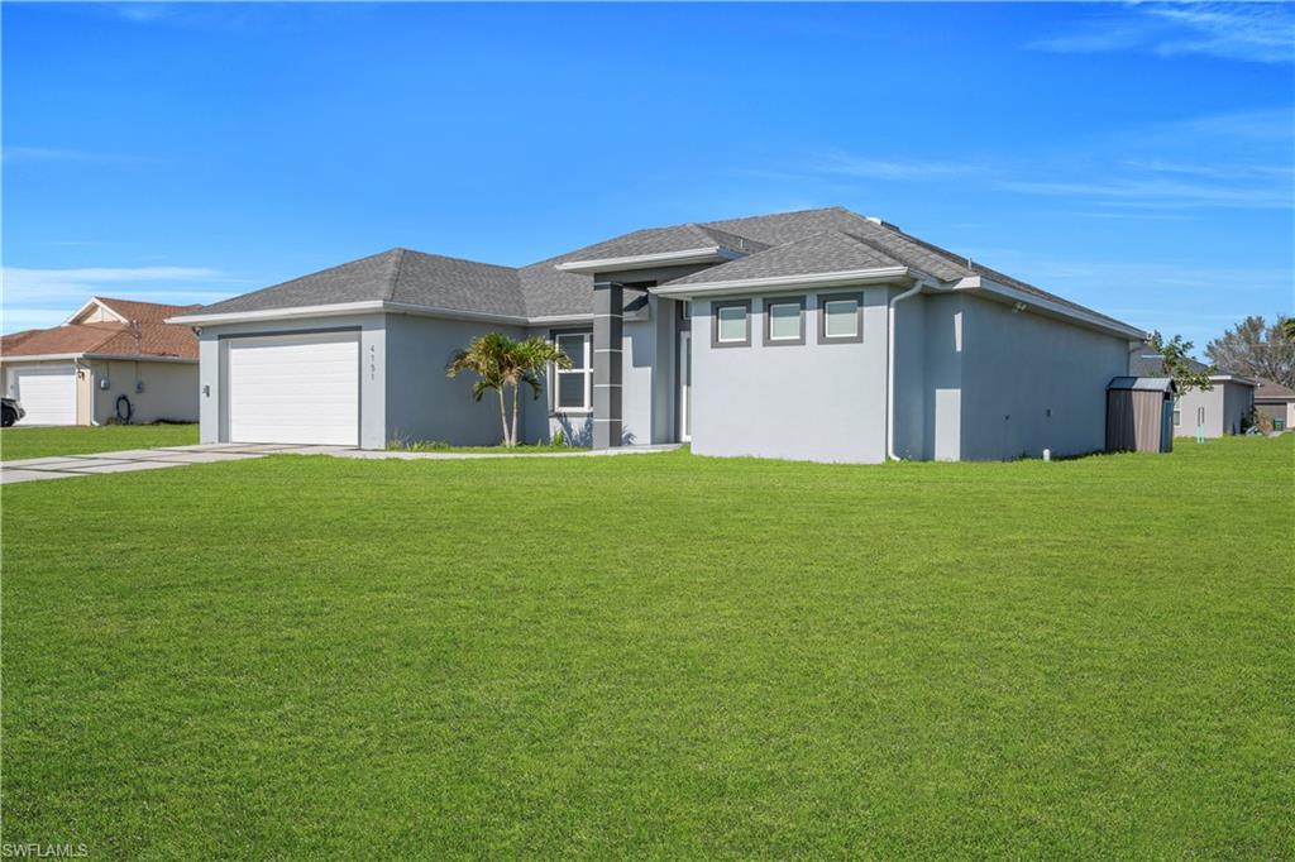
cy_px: 431
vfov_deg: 43.6
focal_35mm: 30
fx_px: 1079
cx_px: 648
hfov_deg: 61.9
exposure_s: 1/400
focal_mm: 20
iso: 100
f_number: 8
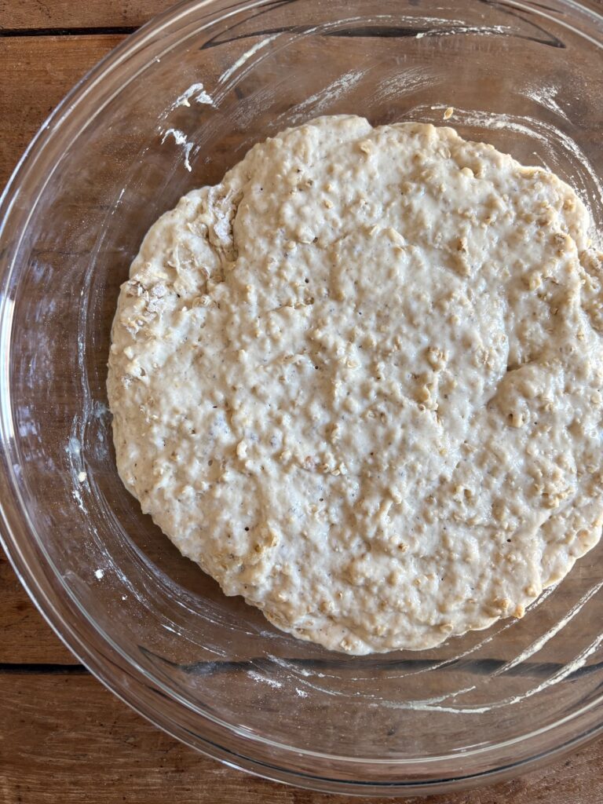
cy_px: 402
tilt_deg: -88.6
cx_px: 302
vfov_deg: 67.3
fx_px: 604
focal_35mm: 26
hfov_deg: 53.1
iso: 125
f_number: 1.6
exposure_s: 1/71
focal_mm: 5.96
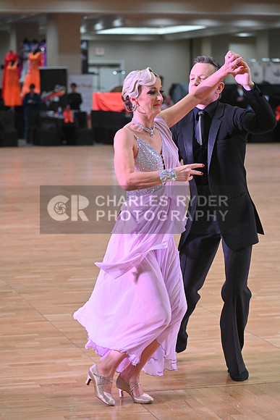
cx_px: 140
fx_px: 1189
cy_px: 210
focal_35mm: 102
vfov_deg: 20.0
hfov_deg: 13.4
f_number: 5
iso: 3200
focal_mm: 102
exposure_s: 1/400
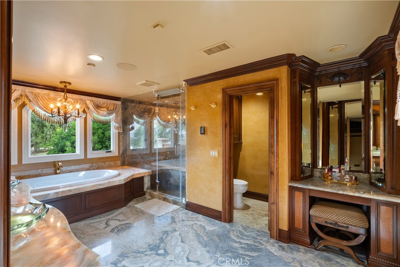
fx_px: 178
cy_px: 134
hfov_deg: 96.7
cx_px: 200
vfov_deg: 73.8
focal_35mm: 16
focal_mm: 16
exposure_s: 8
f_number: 22
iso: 100
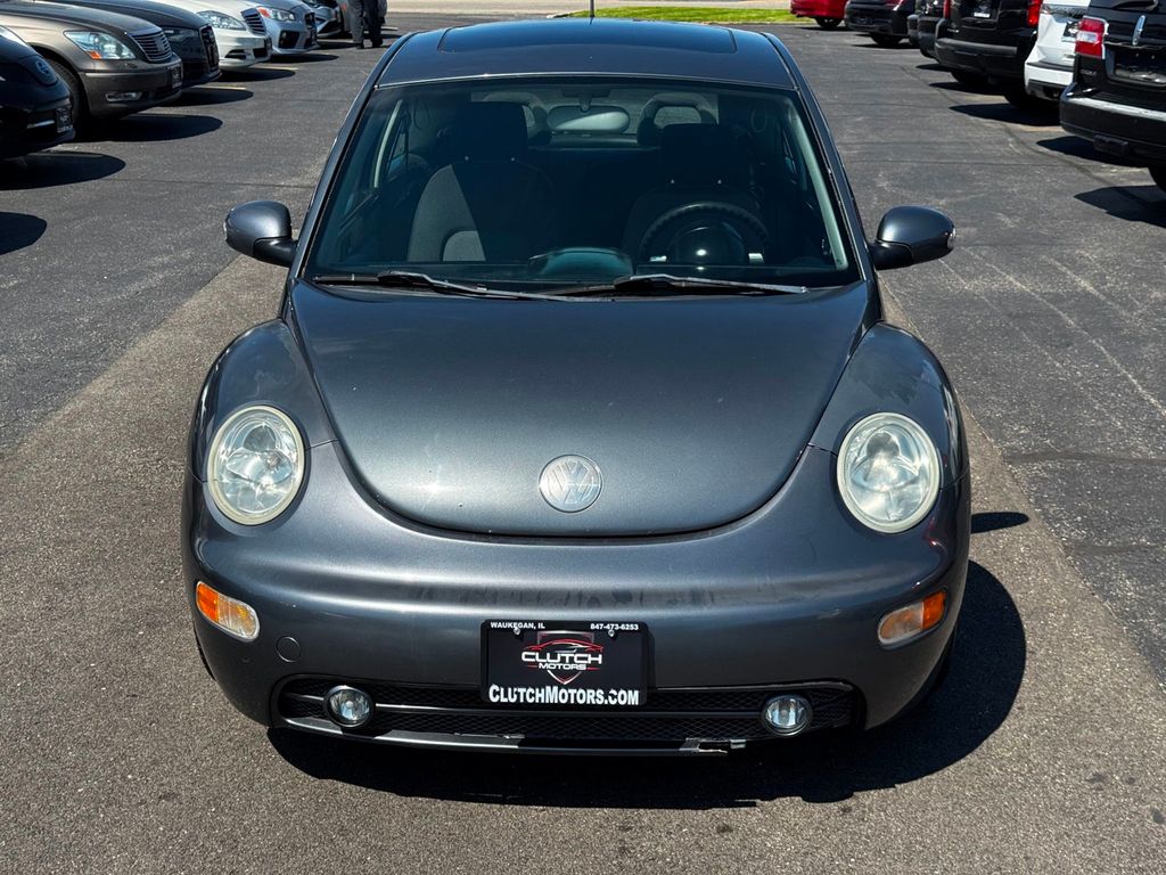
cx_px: 583
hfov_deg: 39.7
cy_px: 438
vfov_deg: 30.3
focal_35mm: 48
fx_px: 1617
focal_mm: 6.76
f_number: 1.78
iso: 64
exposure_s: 1/4049
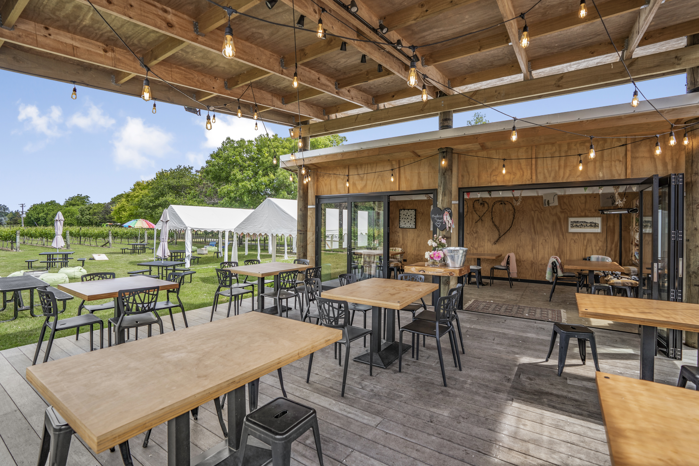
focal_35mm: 16
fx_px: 311
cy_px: 233
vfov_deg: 73.7
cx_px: 350
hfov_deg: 96.7
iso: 100
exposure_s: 1/250
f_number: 4.5
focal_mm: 16
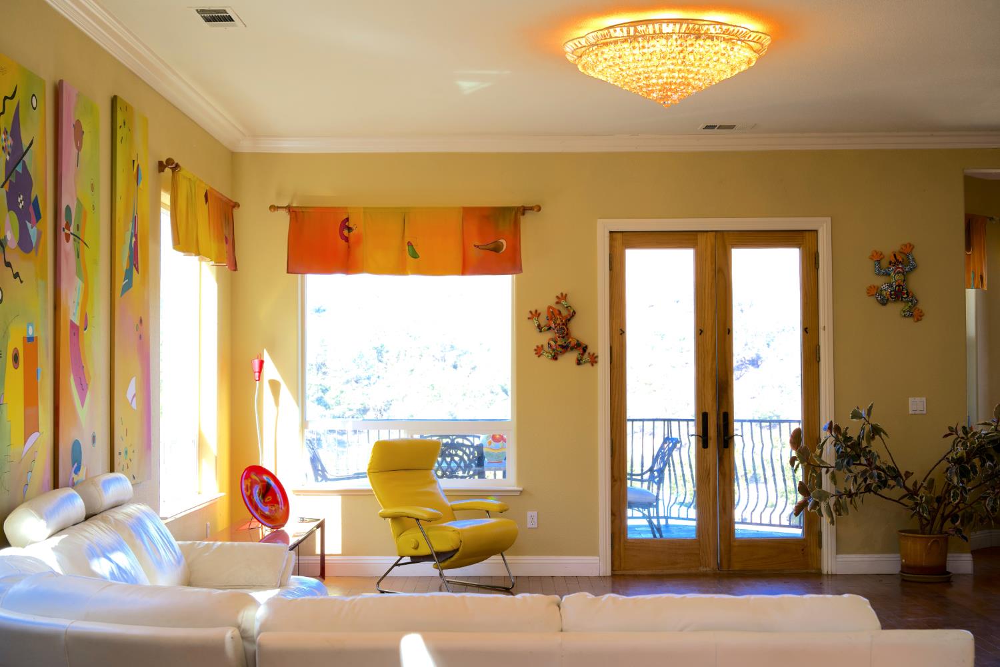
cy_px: 334
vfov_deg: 28.6
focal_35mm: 47
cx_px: 500
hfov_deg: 41.9
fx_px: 1305
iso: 100
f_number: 8
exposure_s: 1/20
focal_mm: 47
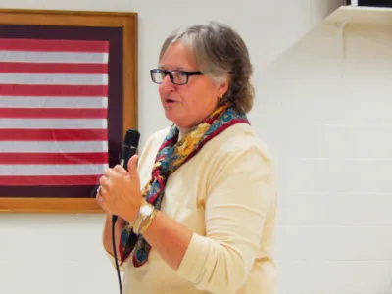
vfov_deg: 10.5
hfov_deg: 14.0
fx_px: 1597
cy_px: 147
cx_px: 196
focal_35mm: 141
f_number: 4.9
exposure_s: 1/15
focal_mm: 25.3
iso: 400
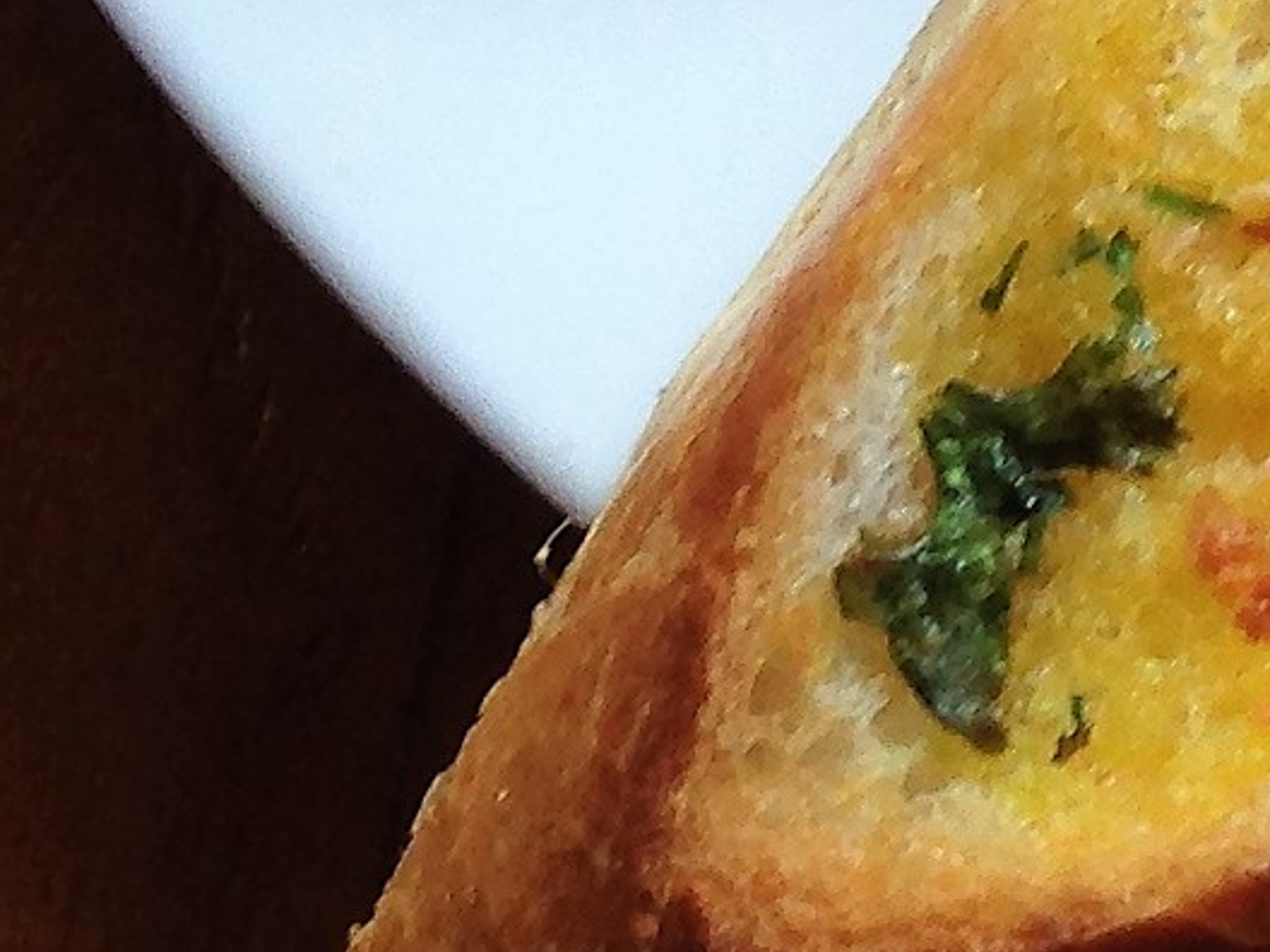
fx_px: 7484
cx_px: 2711
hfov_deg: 9.0
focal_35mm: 204
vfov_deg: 6.9
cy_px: -1363
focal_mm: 4.12
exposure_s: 1/60
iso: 50
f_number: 2.4
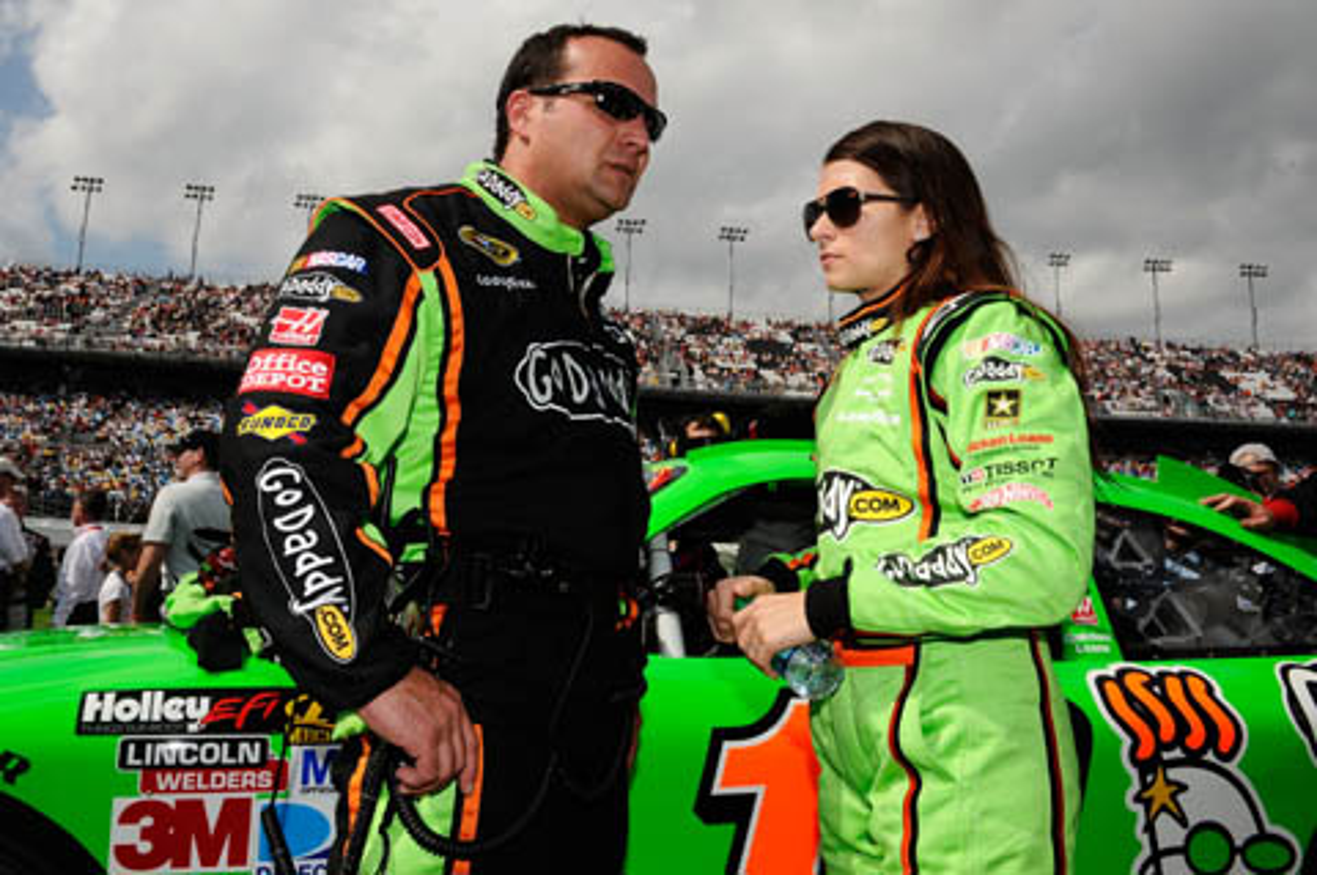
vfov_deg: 46.3
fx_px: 1023
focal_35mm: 28
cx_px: 658
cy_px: 438
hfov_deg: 65.5
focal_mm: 28
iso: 200
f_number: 16
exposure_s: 1/250
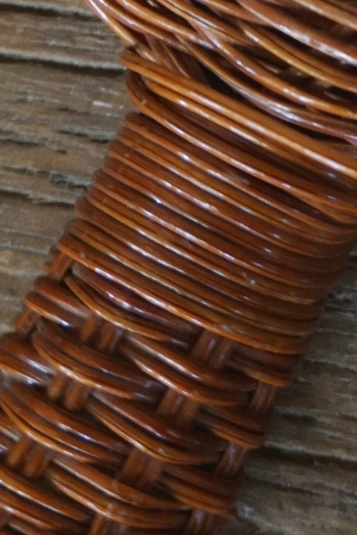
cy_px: -461
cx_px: 582
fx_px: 2276
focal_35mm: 153
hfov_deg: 8.7
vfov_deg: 12.2
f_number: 4
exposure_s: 1/60
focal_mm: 22
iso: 800
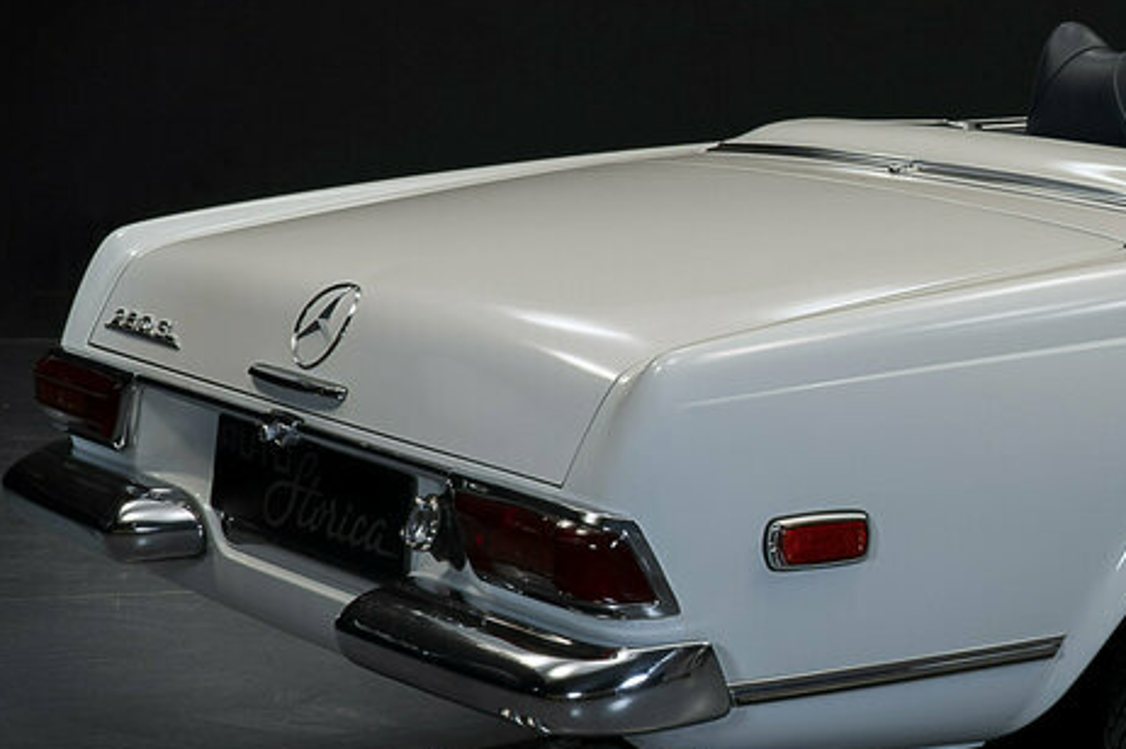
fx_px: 3000
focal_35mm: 96
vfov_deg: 14.2
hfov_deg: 20.1
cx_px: 1313
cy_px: 299
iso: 250
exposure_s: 1/3
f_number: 9
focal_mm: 37
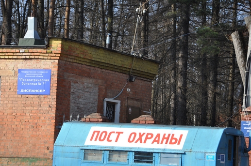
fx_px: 1229
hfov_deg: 11.7
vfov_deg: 7.8
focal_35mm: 177
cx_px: 115
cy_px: 92
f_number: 9
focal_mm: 105
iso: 640
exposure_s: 1/1000
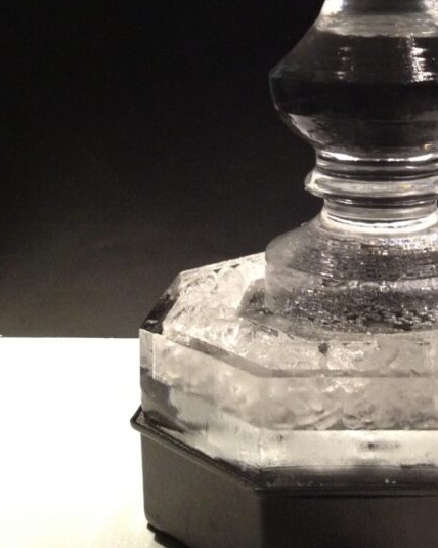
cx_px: 387
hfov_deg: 21.7
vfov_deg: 26.4
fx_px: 1118
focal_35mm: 69
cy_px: 36
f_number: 2.4
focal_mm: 4.28
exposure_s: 1/20
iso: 320
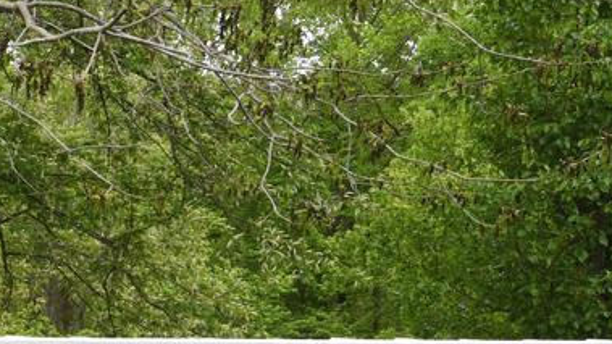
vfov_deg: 14.2
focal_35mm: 85
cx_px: -560
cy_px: 233
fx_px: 1379
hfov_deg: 18.3
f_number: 8
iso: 64
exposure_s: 1/15
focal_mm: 15
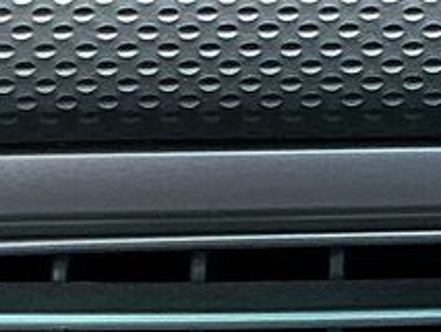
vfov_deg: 6.2
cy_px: -338
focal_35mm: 232
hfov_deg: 8.0
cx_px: 960
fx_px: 2957
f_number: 1.8
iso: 40
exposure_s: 1/60
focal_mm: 3
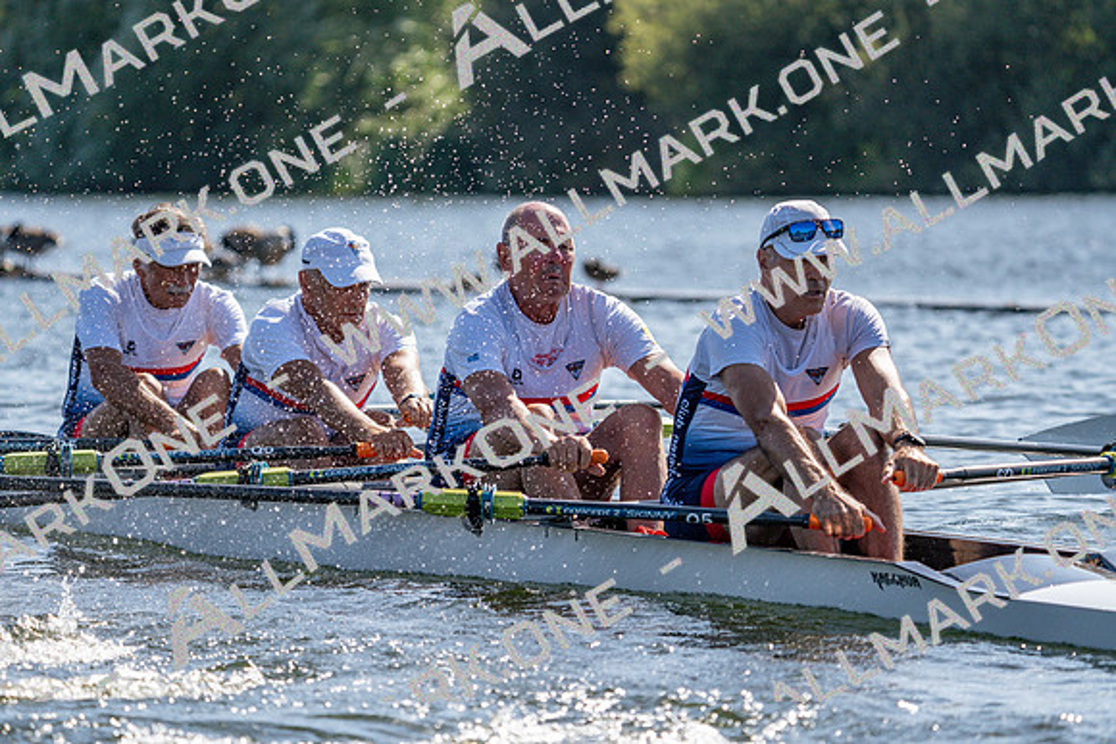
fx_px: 8093
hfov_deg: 7.9
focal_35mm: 261
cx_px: 558
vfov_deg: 5.3
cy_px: 372
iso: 320
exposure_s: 1/2000
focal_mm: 261
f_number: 5.6
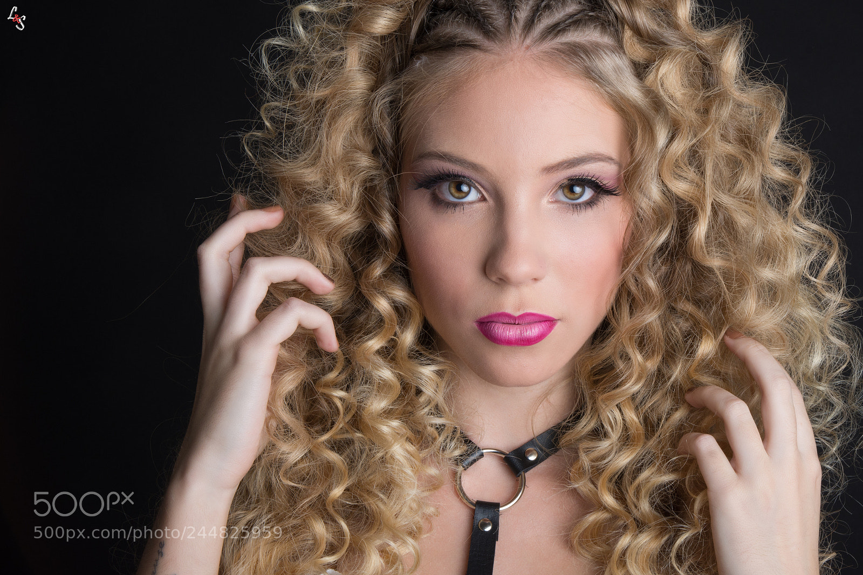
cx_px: 432
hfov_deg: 27.0
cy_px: 288
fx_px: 1797
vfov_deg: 18.2
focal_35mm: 75
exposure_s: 1/125
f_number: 16
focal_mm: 50
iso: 200
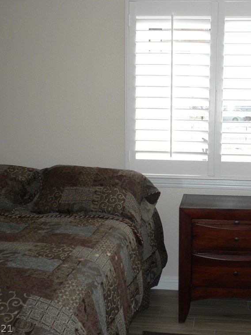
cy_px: 166
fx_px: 484
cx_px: 191
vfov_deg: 38.2
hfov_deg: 28.6
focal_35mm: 50
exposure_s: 1/220
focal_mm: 6.6
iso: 90
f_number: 3.5
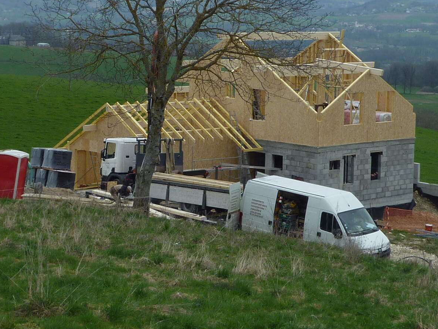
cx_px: 227
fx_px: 1392
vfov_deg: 13.5
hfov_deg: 17.9
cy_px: 140
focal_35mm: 110
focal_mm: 7.8
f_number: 4.3
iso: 80
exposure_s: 1/400
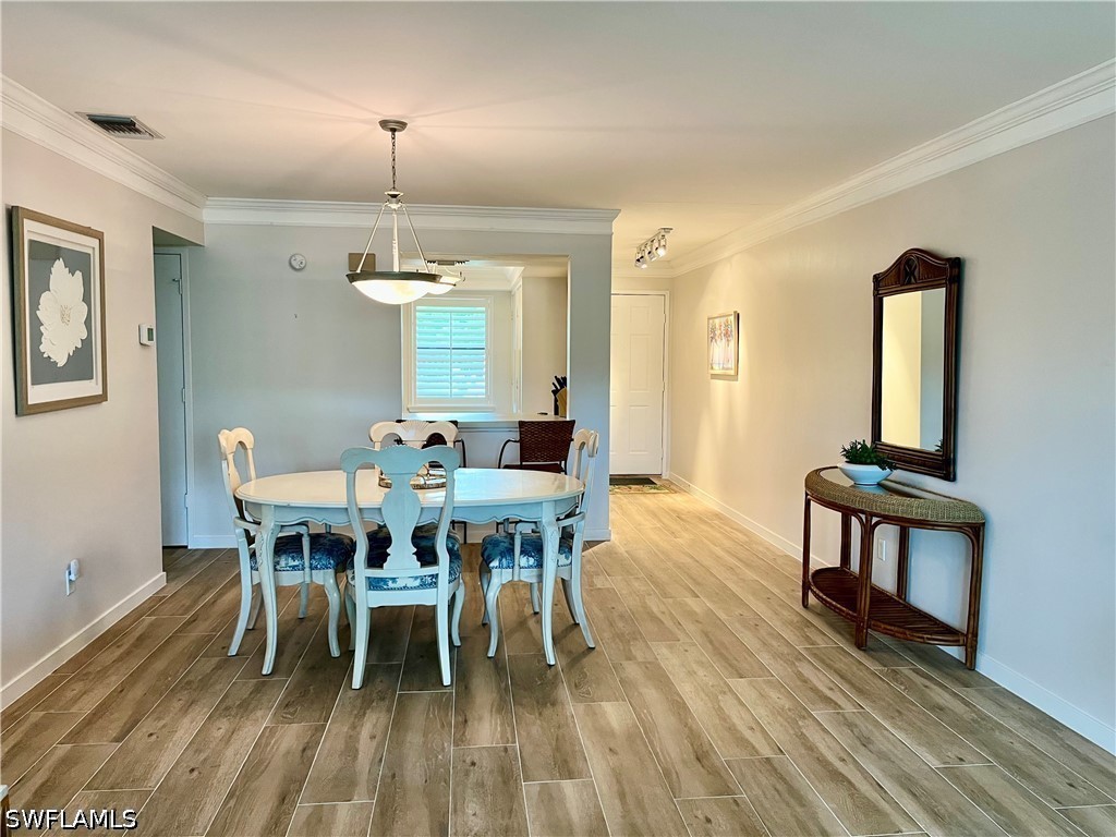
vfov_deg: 53.1
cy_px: 418
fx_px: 838
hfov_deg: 67.3
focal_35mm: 26
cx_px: 558
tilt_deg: -4.6
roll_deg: -0.7
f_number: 1.6
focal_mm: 5.1
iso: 160
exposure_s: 1/60
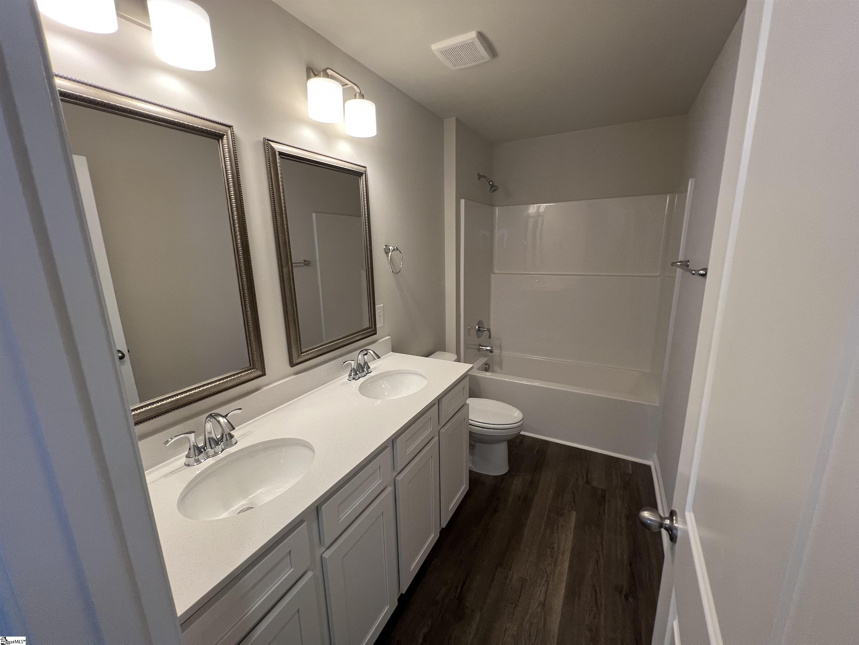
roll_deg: +1.9
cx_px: 430
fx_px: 323
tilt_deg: -12.4
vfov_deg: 89.9
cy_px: 322
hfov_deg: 106.2
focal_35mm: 13
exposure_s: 1/120
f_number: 1.8
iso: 125
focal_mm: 1.57
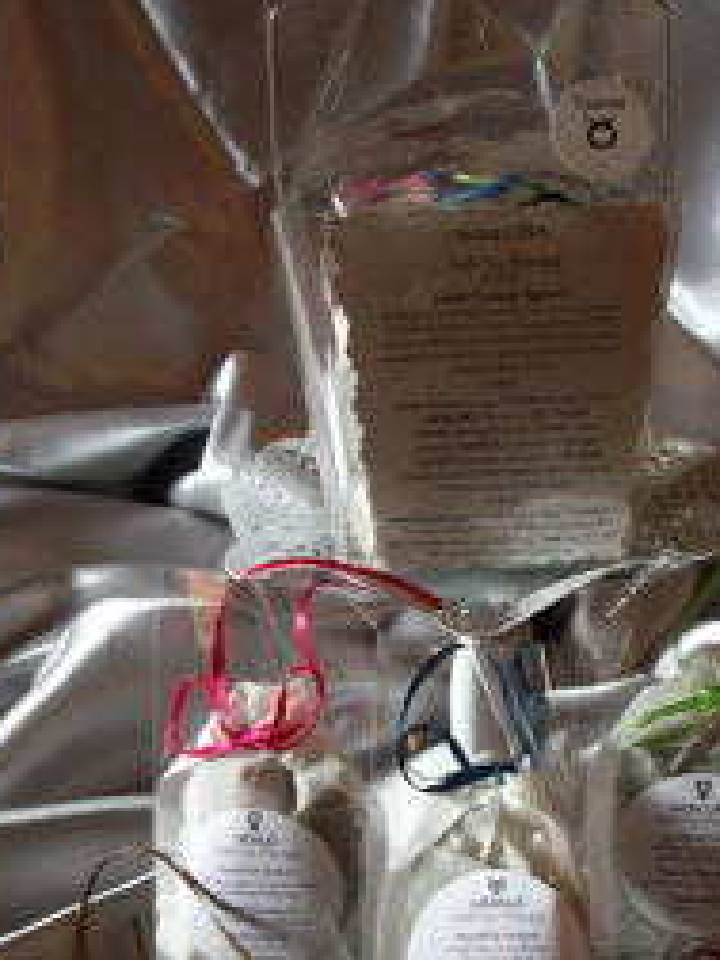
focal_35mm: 54
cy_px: 629
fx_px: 1498
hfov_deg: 26.9
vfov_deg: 35.2
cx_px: 461
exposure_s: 1/40.2
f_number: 2.8
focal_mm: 5.7
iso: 160
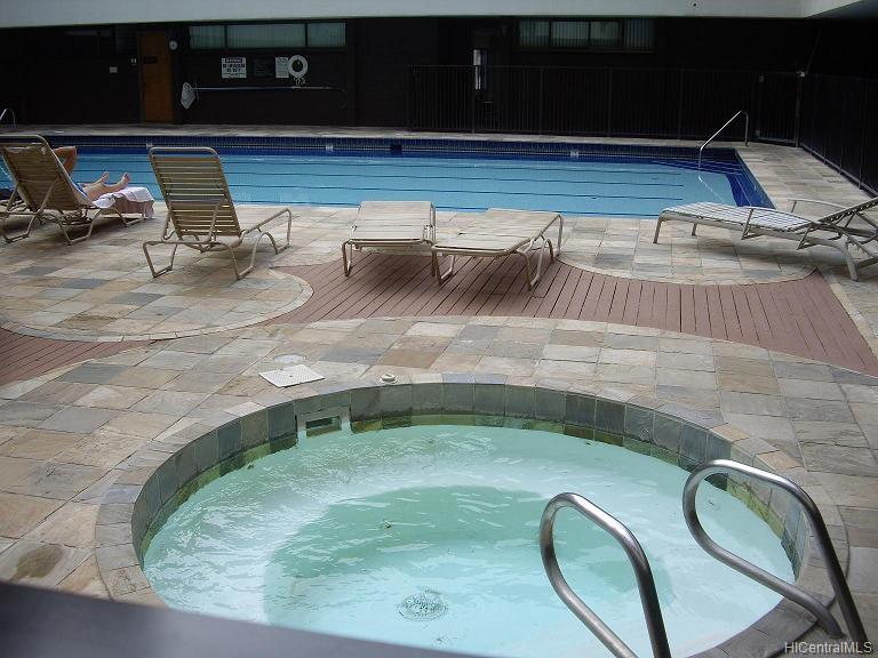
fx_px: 964
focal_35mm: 38
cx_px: 439
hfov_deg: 49.0
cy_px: 329
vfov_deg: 37.7
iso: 64
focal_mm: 7.9
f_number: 2.8
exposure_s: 1/500
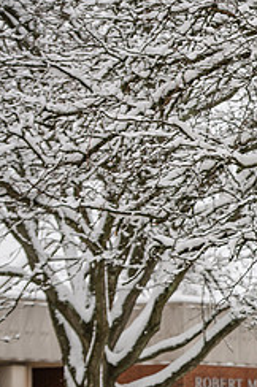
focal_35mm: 250
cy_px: 297
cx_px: 454
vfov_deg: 8.2
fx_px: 2685
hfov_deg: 5.4
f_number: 4
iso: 125
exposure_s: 1/400
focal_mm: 105
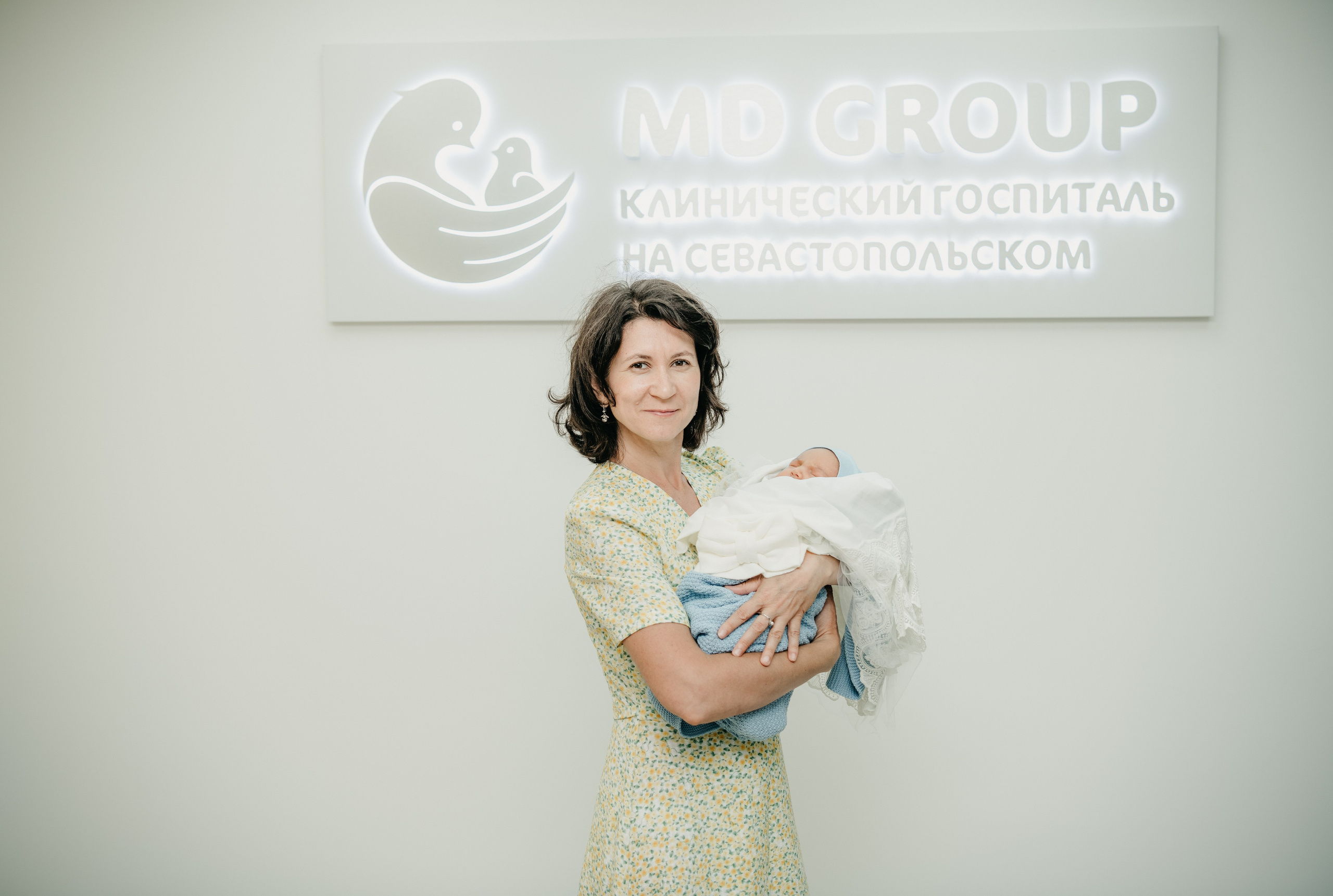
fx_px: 1430
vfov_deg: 34.8
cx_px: 665
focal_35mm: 39
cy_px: 429
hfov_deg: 50.0
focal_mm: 36
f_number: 3.5
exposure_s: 1/160
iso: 160
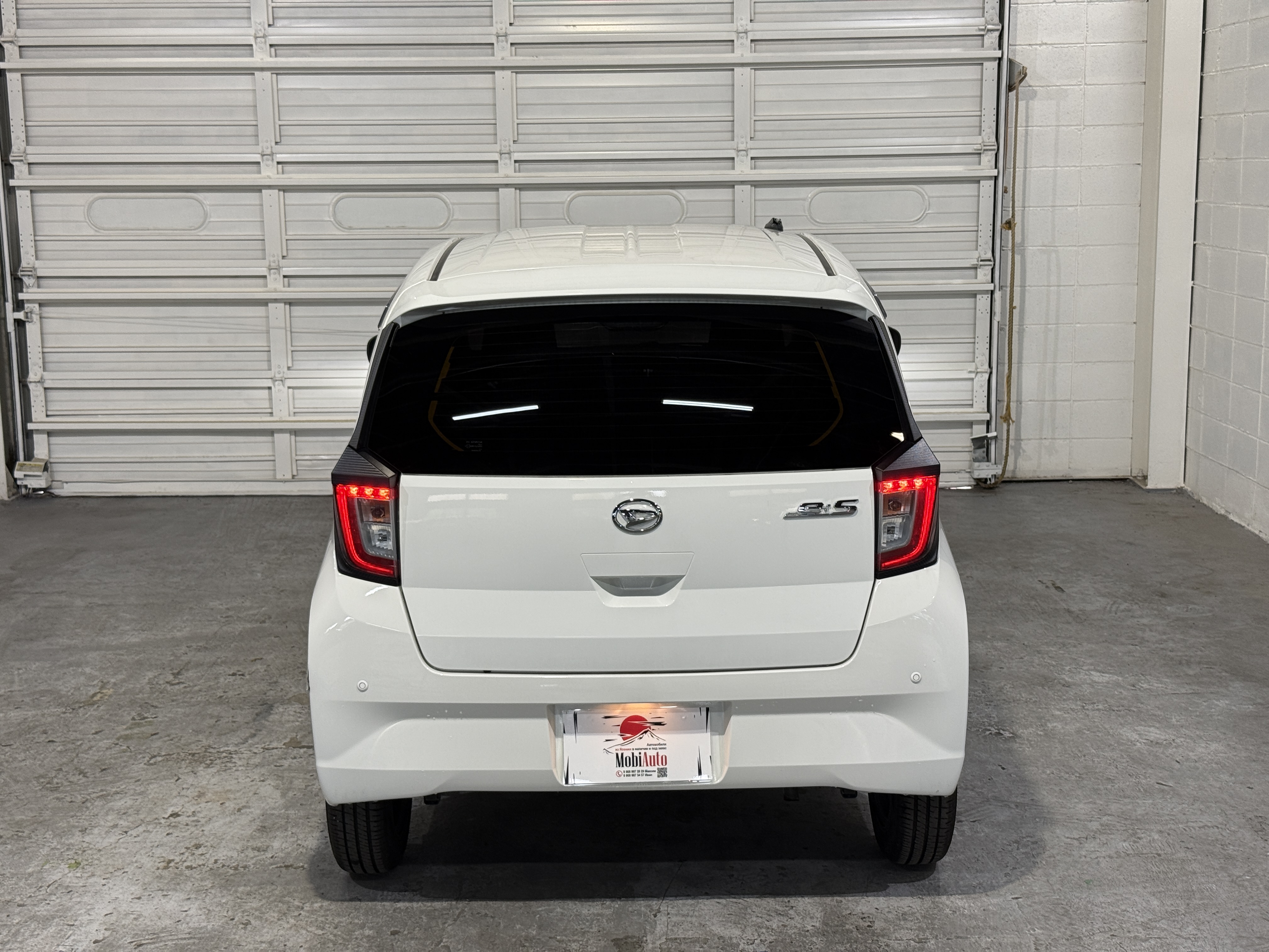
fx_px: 1760
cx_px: 634
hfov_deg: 39.7
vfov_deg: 30.3
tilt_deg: -9.3
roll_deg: +0.7
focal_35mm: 48
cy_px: 476
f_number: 1.78
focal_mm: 6.76
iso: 50
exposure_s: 1/60
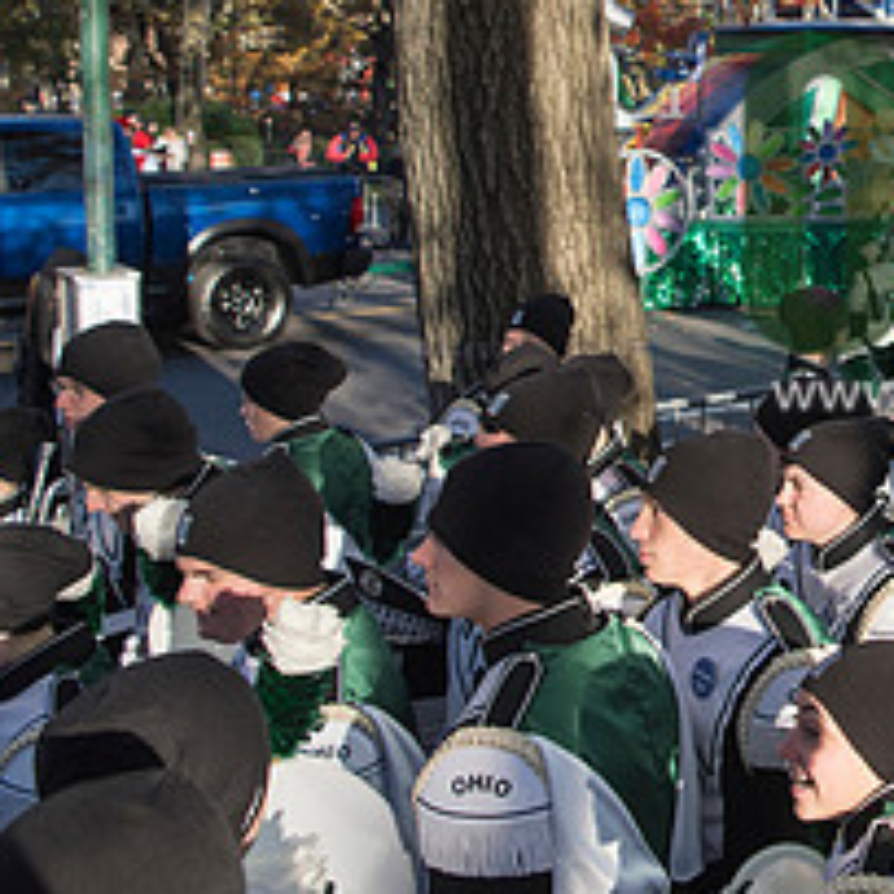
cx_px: 1074
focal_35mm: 58
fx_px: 1695
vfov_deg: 29.2
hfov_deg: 26.3
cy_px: 239
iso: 320
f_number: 4
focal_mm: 24
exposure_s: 1/1250
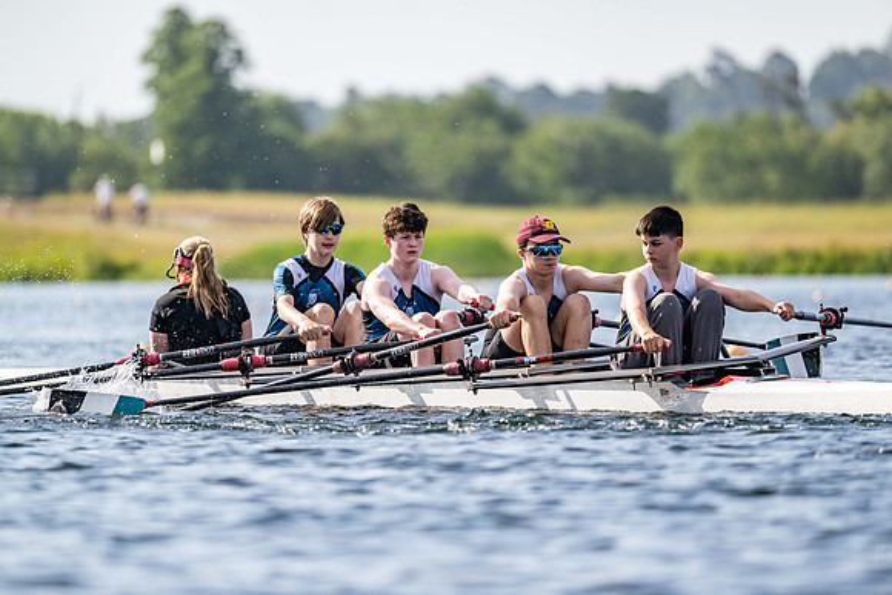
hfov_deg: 5.2
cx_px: 446
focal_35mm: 400
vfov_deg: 3.4
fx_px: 9913
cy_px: 298
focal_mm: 400
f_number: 4.5
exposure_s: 1/2500
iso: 360
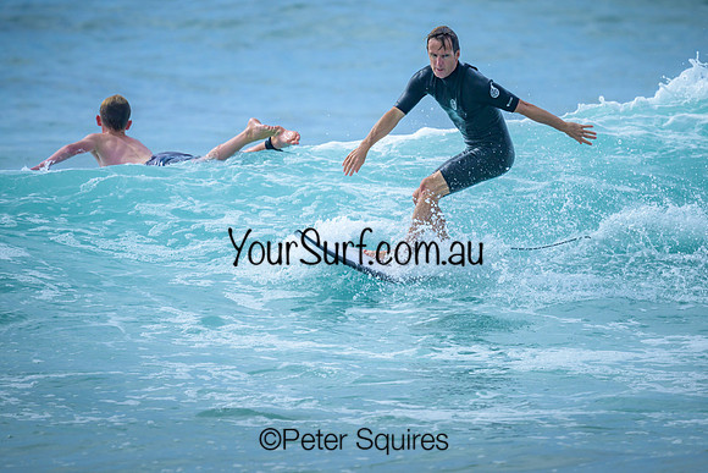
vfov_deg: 1.4
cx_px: 400
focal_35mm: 952
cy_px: 192
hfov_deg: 2.2
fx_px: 18725
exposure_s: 1/3200
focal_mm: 800
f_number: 6.3
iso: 320
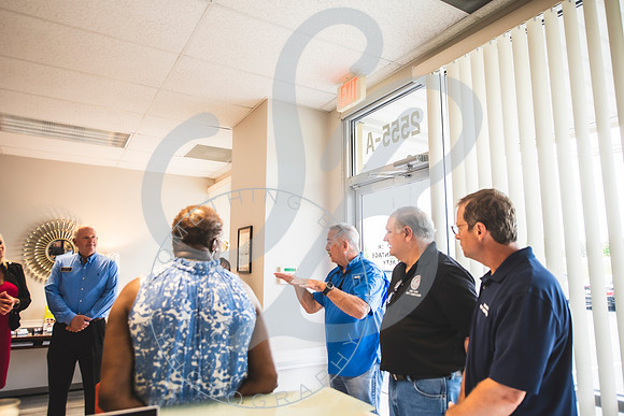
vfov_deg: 52.5
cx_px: 312
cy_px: 208
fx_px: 422
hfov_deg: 73.0
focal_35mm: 24
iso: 1000
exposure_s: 1/200
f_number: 2.8
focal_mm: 24
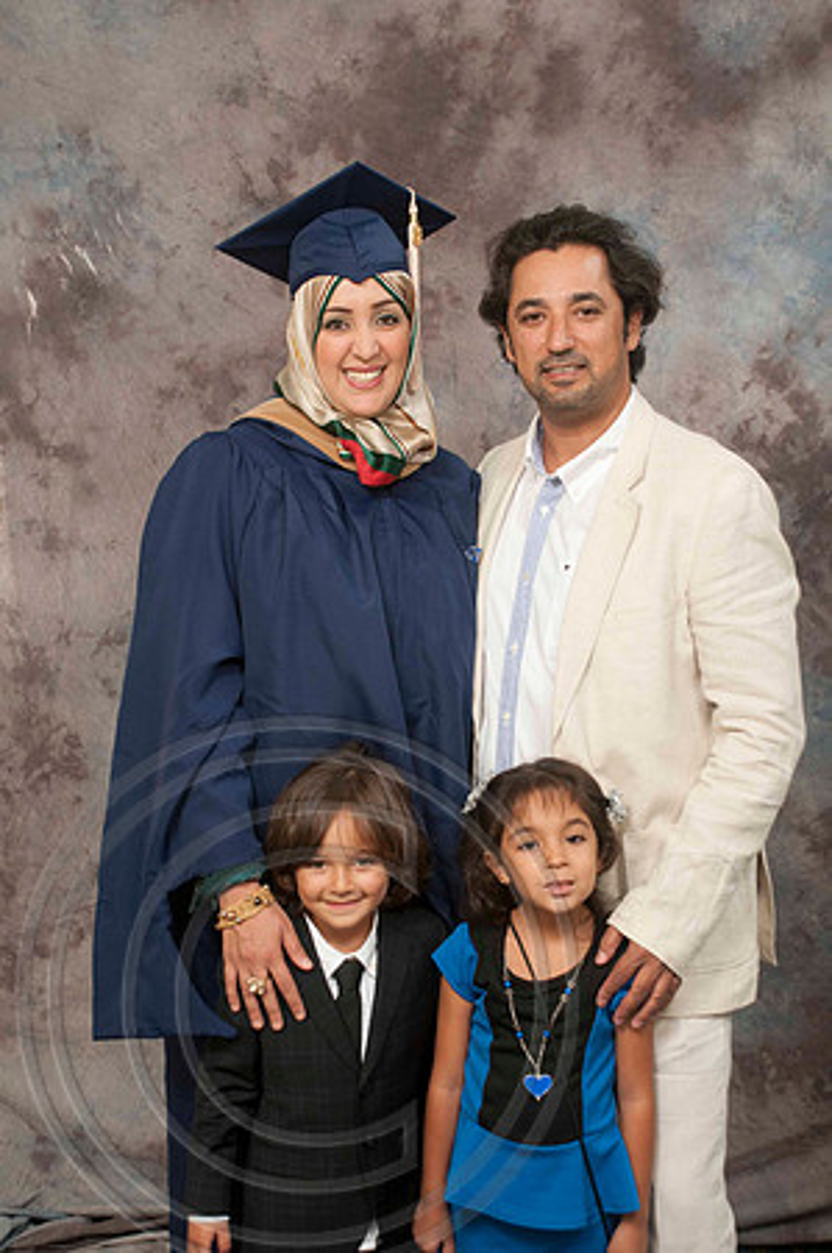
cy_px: 626
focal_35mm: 60
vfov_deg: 33.4
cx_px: 416
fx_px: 2085
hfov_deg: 22.6
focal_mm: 40
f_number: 5.6
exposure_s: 1/100
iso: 250
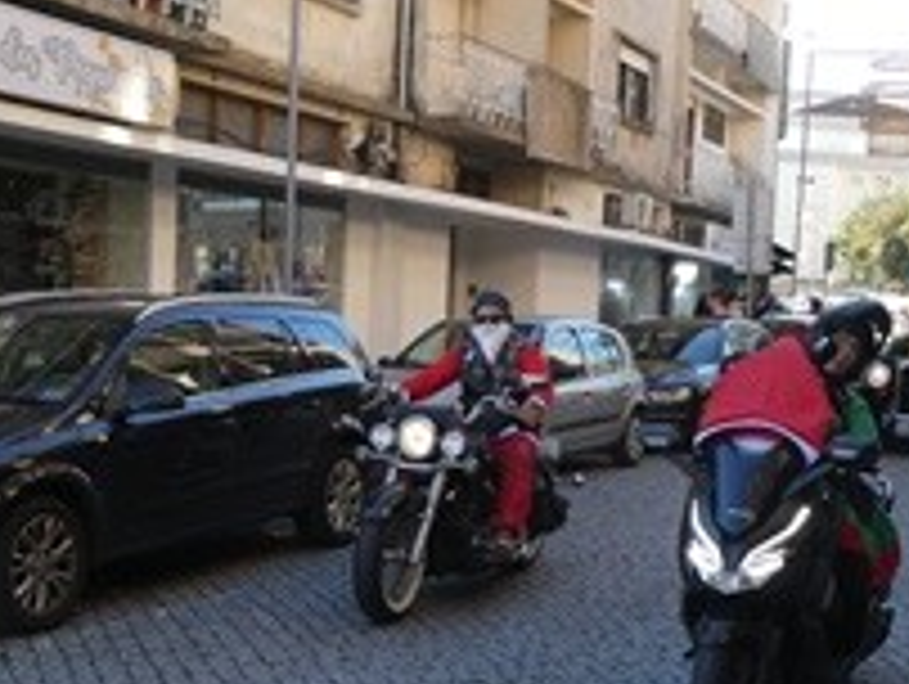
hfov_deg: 33.6
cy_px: 441
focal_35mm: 57
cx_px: 544
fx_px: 1499
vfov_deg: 25.6
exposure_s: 1/125
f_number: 3.3
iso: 80
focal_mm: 4.3
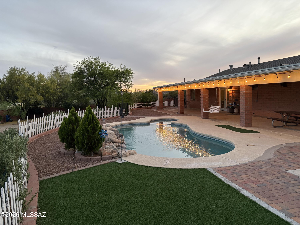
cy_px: 112
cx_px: 150
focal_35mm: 26
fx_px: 225
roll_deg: +1.3
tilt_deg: -5.6
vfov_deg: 53.1
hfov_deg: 67.3
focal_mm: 5.96
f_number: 1.6
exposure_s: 1/60
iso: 250
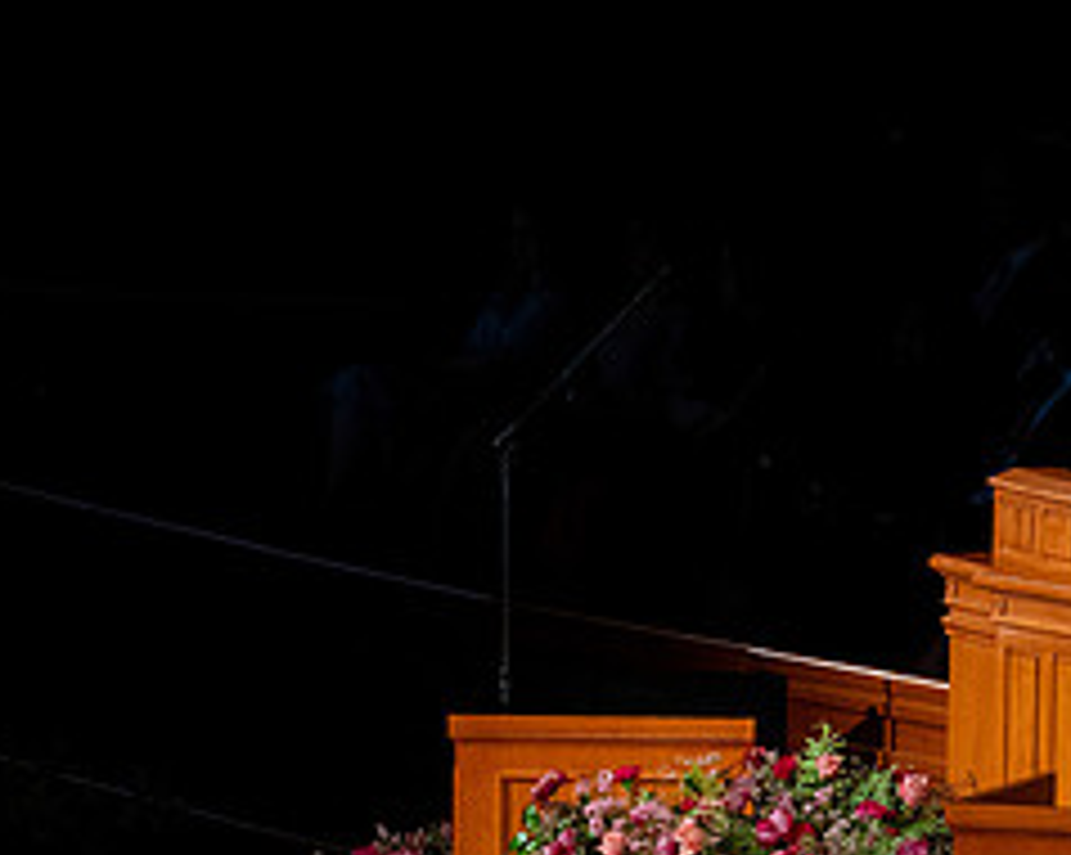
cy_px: 413
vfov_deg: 2.6
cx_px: 1369
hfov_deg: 3.2
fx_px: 19130
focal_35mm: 604
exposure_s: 1/160
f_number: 4
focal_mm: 200
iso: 1600
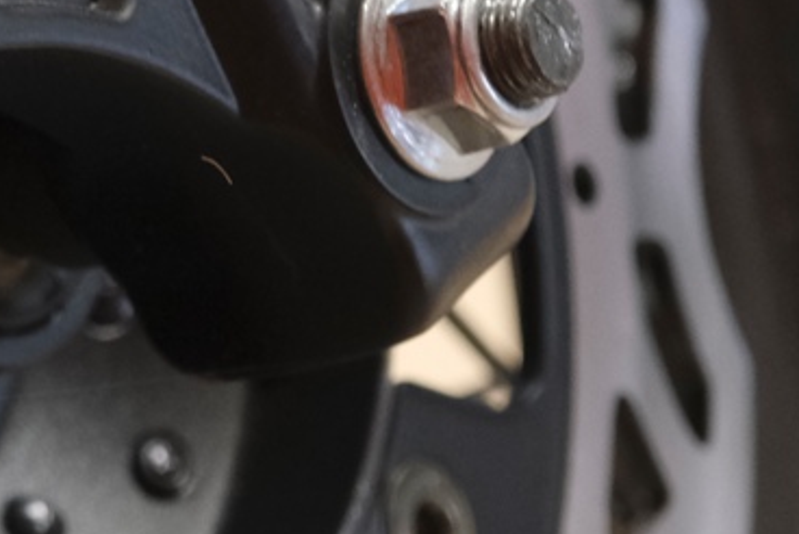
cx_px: -219
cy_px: 90
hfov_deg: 7.3
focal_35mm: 278
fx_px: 6175
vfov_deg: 4.9
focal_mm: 42.9
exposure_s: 1/100
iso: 1600
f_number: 4
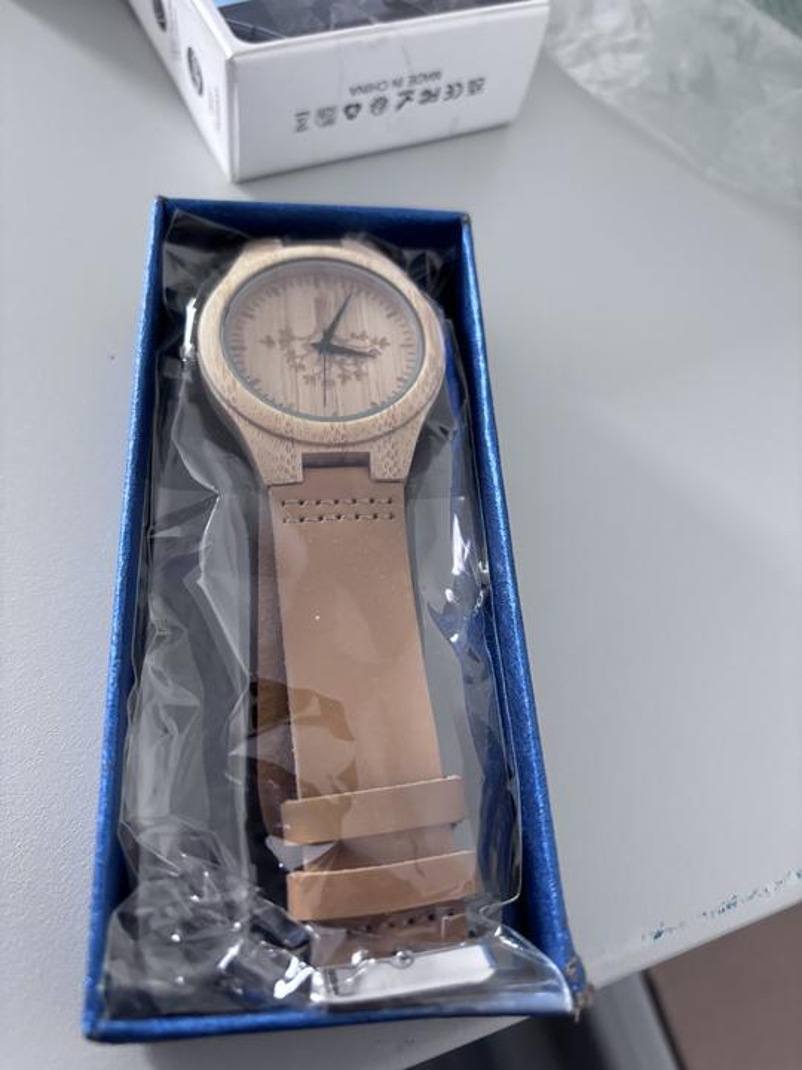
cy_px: 535
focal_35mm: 26
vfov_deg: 67.3
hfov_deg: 53.1
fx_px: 803
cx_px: 401
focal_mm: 5.96
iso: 320
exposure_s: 1/60
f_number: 1.6
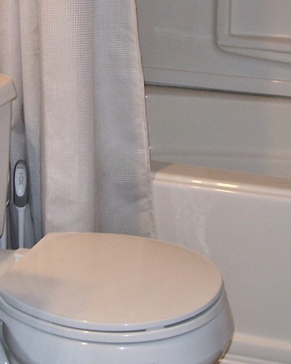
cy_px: 133
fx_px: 786
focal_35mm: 73
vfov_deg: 26.0
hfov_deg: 20.7
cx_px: 47
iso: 80
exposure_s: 1/60
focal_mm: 6
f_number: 2.7
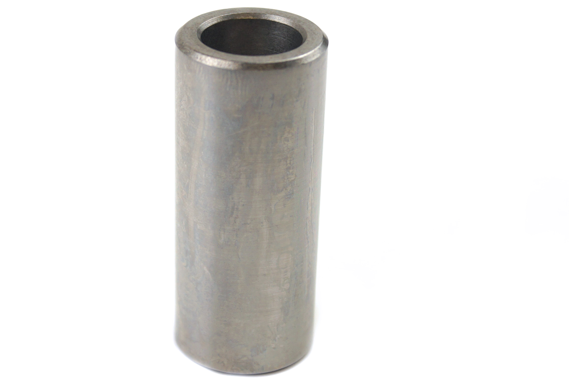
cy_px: 184
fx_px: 1754
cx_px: 246
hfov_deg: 18.4
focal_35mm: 111
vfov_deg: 12.4
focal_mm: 45
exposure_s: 1/80
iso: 100
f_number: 6.3
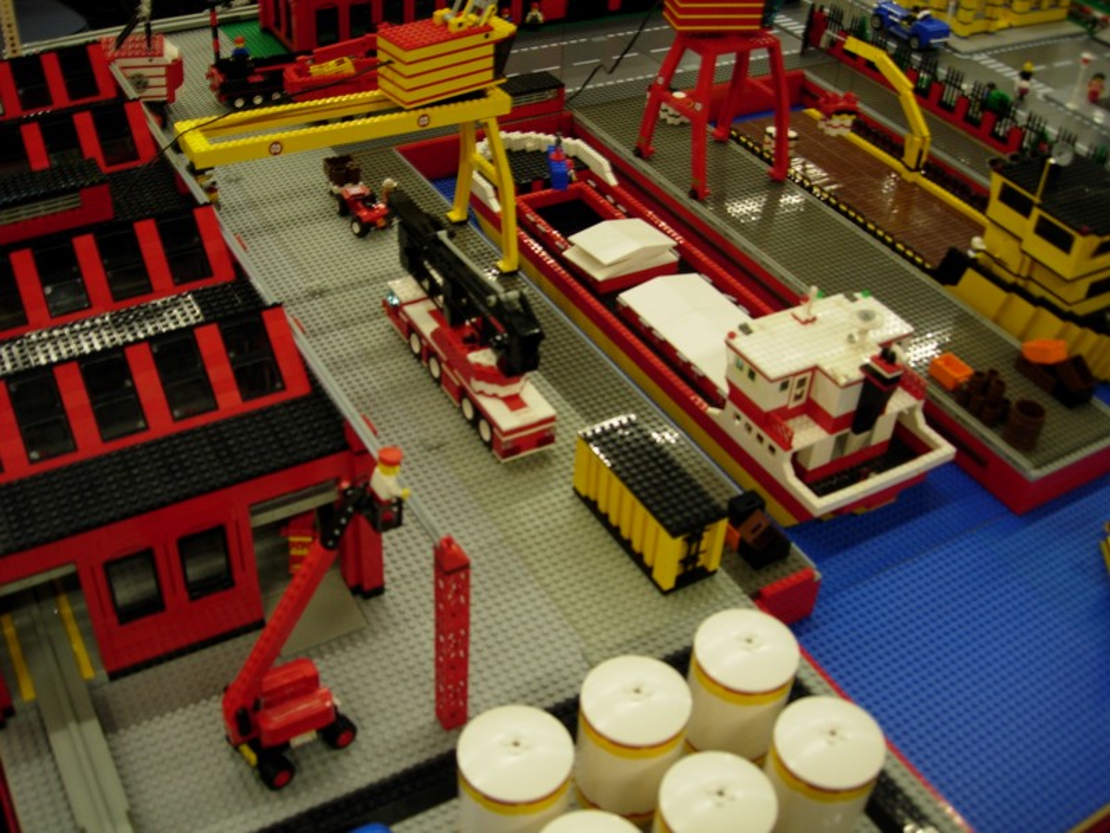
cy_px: 416
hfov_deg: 49.0
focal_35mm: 38
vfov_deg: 37.7
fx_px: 1219
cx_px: 555
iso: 64
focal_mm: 7.8
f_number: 2.8
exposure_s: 1/6.7
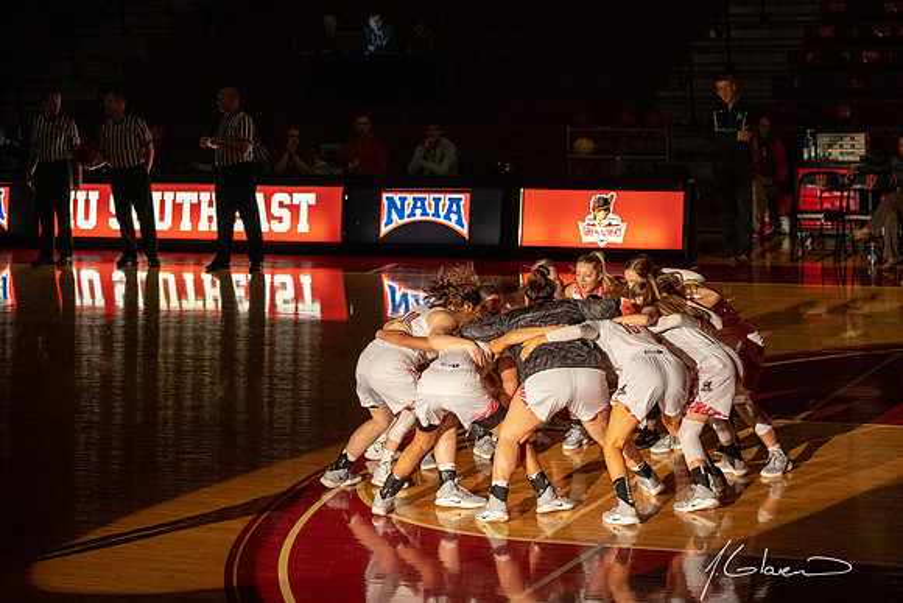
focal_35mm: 112
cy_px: 254
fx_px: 2817
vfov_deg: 12.2
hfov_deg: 18.2
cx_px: 525
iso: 5000
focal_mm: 96
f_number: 2.8
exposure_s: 1/500
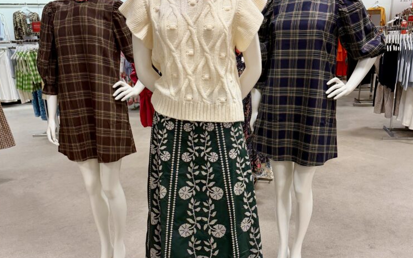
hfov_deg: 55.3
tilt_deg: -18.3
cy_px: 172
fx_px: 394
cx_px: 205
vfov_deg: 35.9
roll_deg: +2.1
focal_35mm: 35
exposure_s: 1/120
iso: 200
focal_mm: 6.76
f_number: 1.78
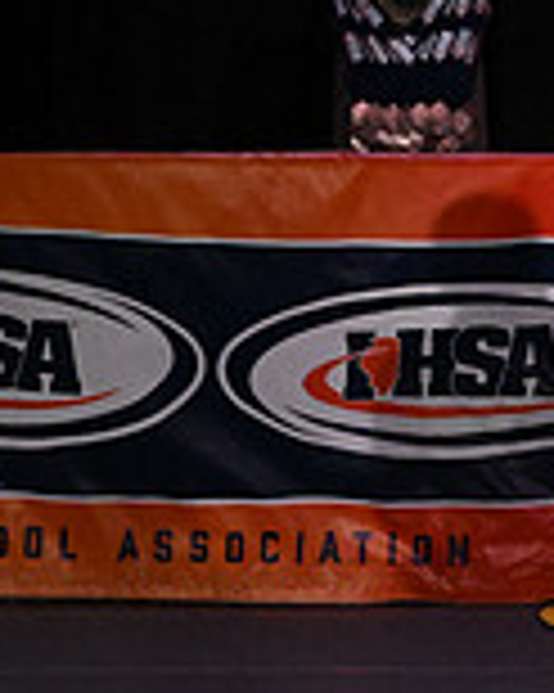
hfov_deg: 2.4
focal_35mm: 637
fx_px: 13068
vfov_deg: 3.0
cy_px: 90
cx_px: 1279
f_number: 4
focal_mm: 120
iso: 6400
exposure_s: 1/1000
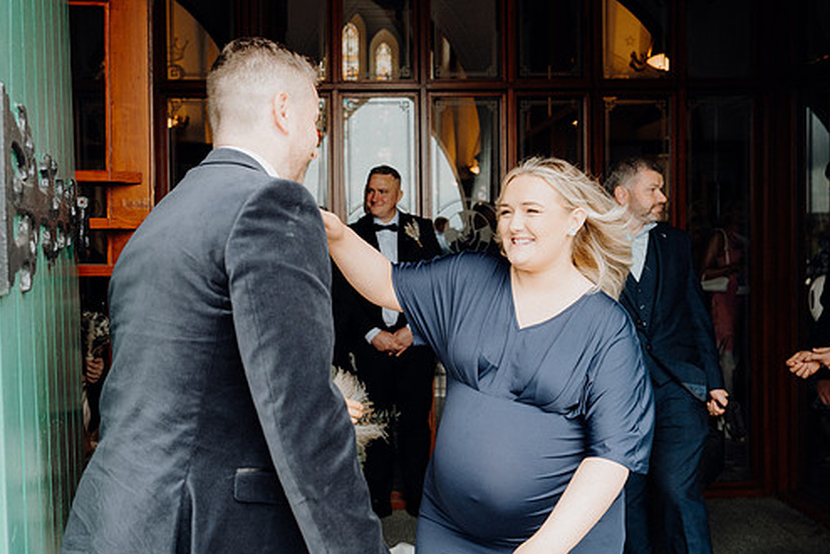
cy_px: 269
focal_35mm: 34
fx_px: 784
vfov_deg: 38.9
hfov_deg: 55.7
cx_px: 376
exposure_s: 1/200
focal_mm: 29
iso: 320
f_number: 3.5
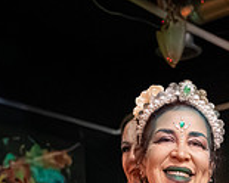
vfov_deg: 13.9
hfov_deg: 18.6
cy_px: 331
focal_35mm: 98
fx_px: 664
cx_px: 265
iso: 40000
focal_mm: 24
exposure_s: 1/200
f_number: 4
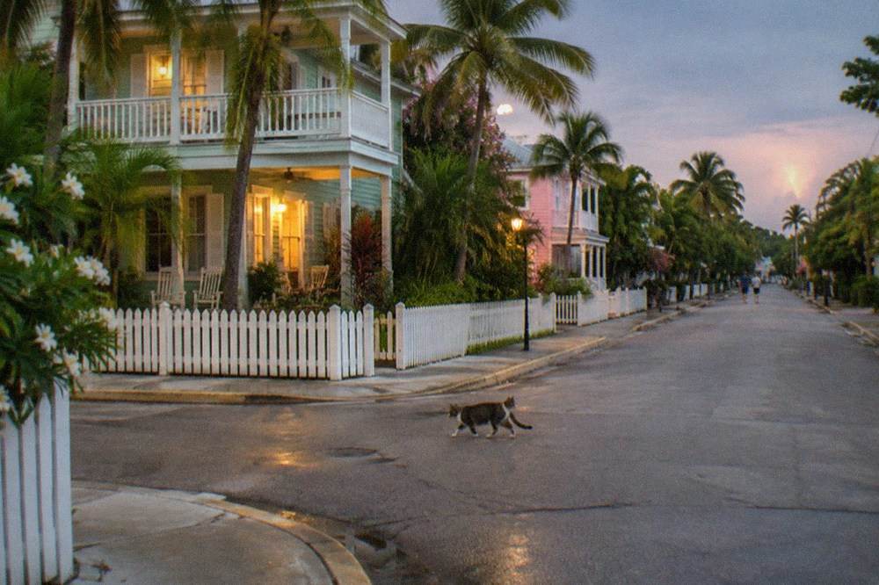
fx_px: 854
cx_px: 440
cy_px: 292
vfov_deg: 37.8
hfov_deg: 54.5
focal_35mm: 35
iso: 320
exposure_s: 1/100
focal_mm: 35
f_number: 10
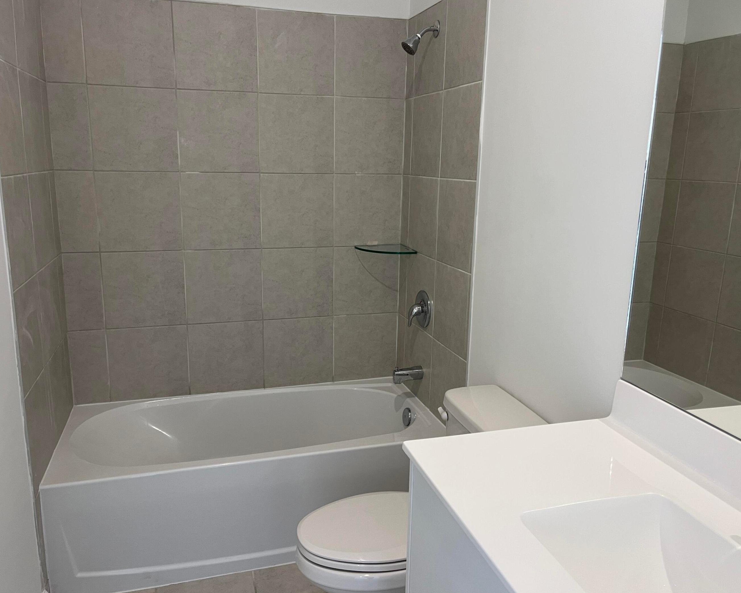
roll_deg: -0.4
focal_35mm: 28
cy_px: 291
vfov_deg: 51.5
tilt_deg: -12.2
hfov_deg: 62.2
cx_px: 364
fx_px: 614
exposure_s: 1/60
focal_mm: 5.1
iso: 80
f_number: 1.6
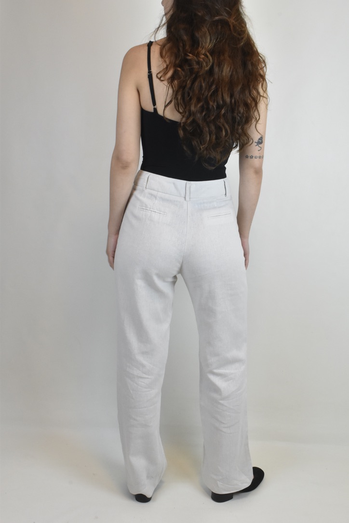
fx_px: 567
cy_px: 262
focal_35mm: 39
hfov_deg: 34.2
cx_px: 174
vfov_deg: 49.6
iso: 1600
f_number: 18
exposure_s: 1/40
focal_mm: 26
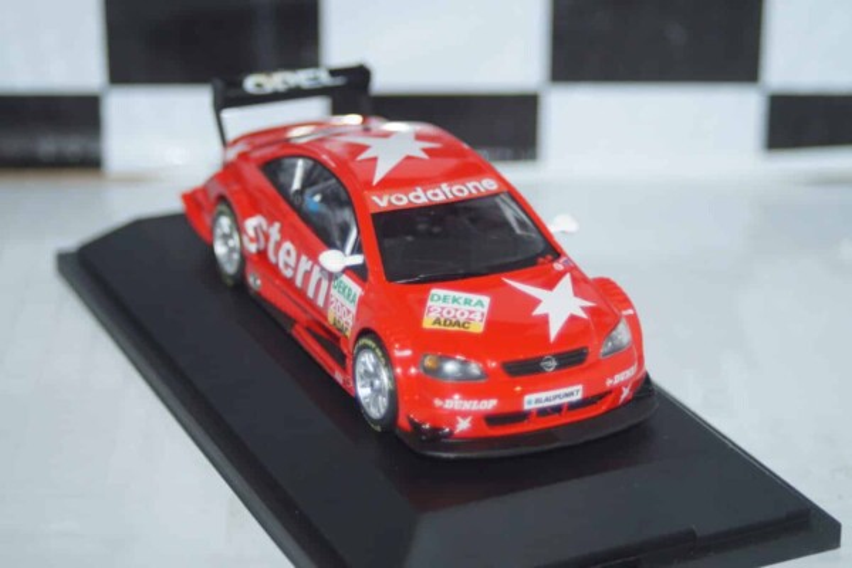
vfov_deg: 15.2
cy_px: 284
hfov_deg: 22.6
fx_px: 2130
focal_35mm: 90
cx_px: 426
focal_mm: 60
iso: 320
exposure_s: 1/100
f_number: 5.6
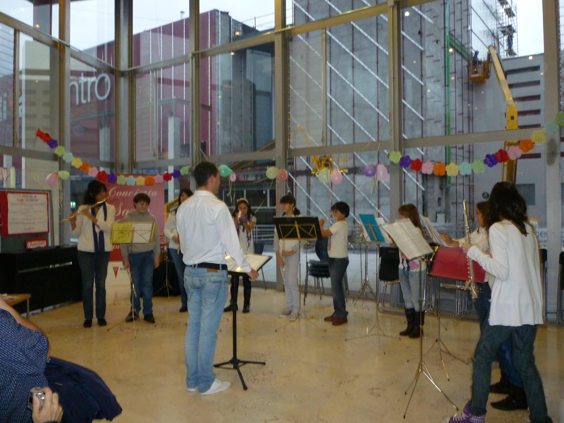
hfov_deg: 61.7
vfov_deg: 48.2
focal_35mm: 29
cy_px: 212
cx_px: 282
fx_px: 472
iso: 320
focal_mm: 5.2
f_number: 3.3
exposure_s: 1/30
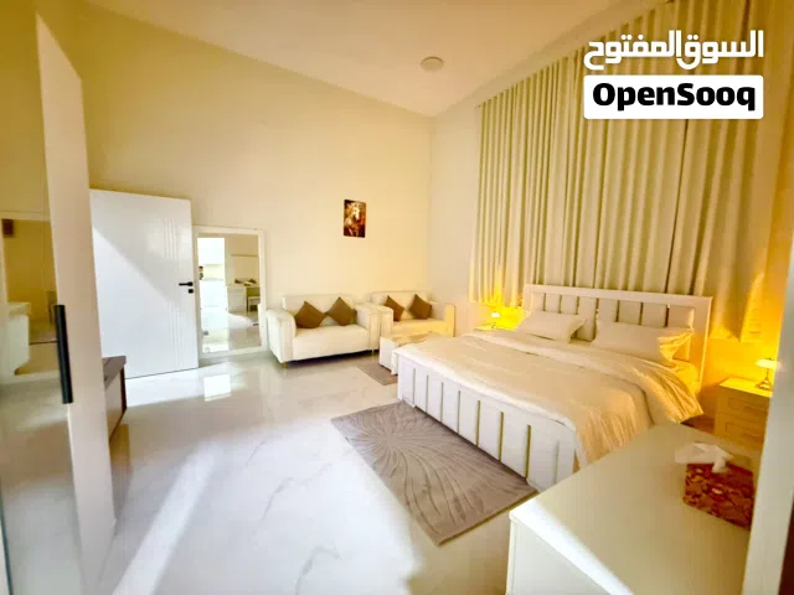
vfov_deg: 85.7
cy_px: 298
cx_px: 397
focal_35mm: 14
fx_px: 321
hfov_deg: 102.1
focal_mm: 2.22
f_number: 2.2
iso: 2000
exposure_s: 1/30
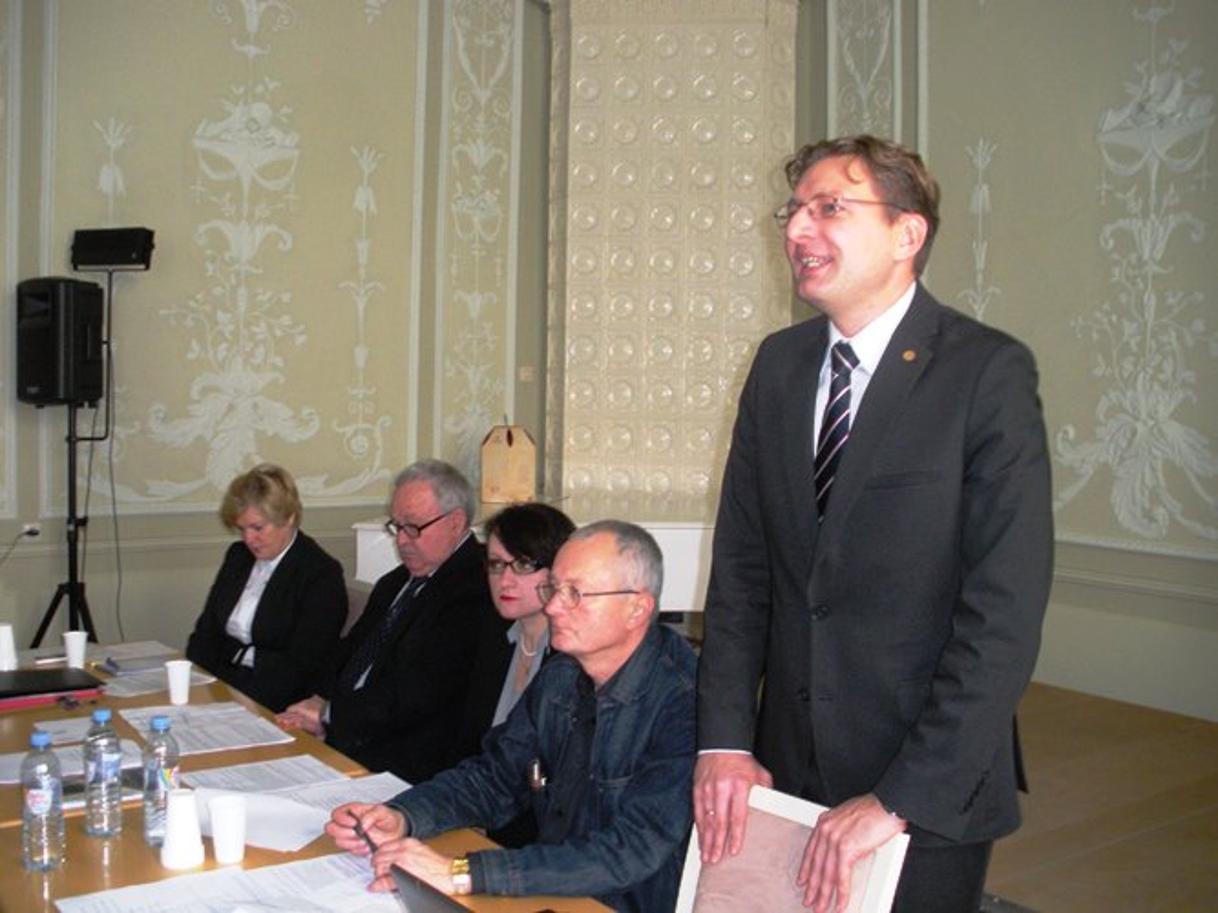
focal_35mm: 36
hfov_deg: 51.4
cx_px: 609
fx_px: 1266
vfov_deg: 39.6
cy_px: 456
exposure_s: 1/30
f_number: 3.5
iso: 249
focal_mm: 6.3
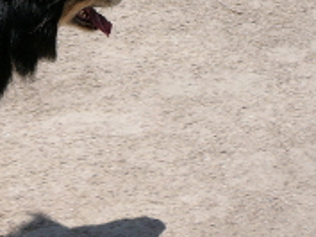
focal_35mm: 79
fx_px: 722
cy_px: -14
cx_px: 48
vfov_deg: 18.1
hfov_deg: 24.2
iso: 80
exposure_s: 1/640
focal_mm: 5.2
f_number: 5
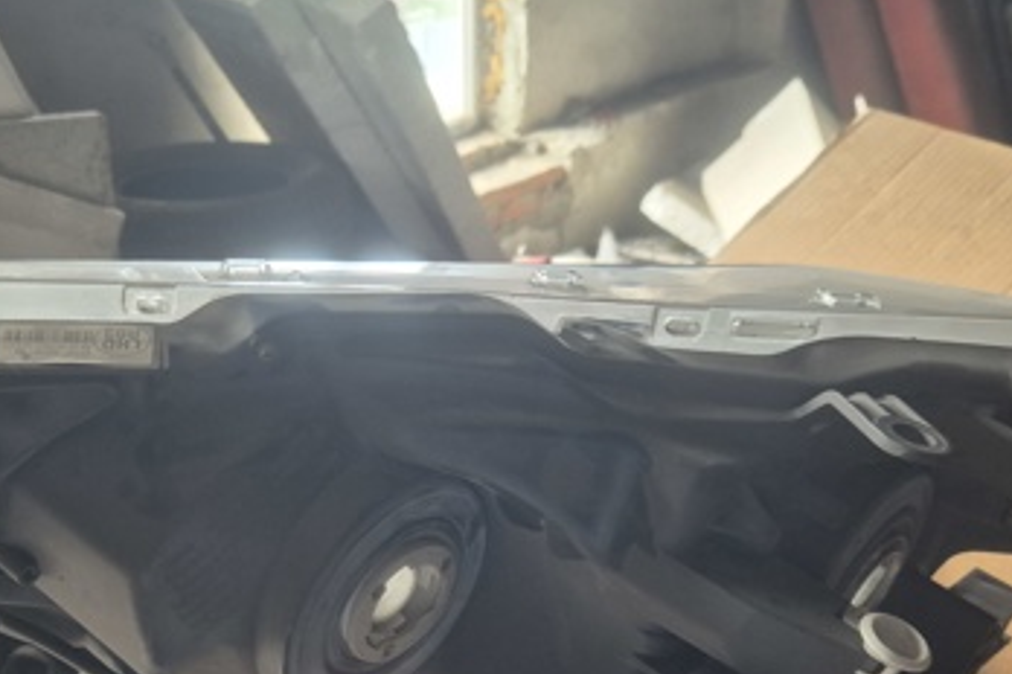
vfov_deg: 29.6
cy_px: 567
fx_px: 1237
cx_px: 381
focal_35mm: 44
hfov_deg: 44.2
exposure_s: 1/100
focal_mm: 5.4
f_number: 1.8
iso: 400
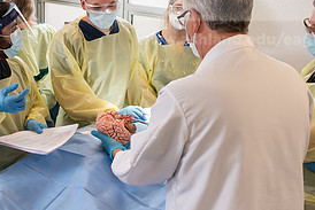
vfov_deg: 24.5
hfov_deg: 35.5
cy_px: 64
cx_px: 85
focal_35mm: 55
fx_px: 481
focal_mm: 26
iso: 500
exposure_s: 1/200
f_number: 4.5
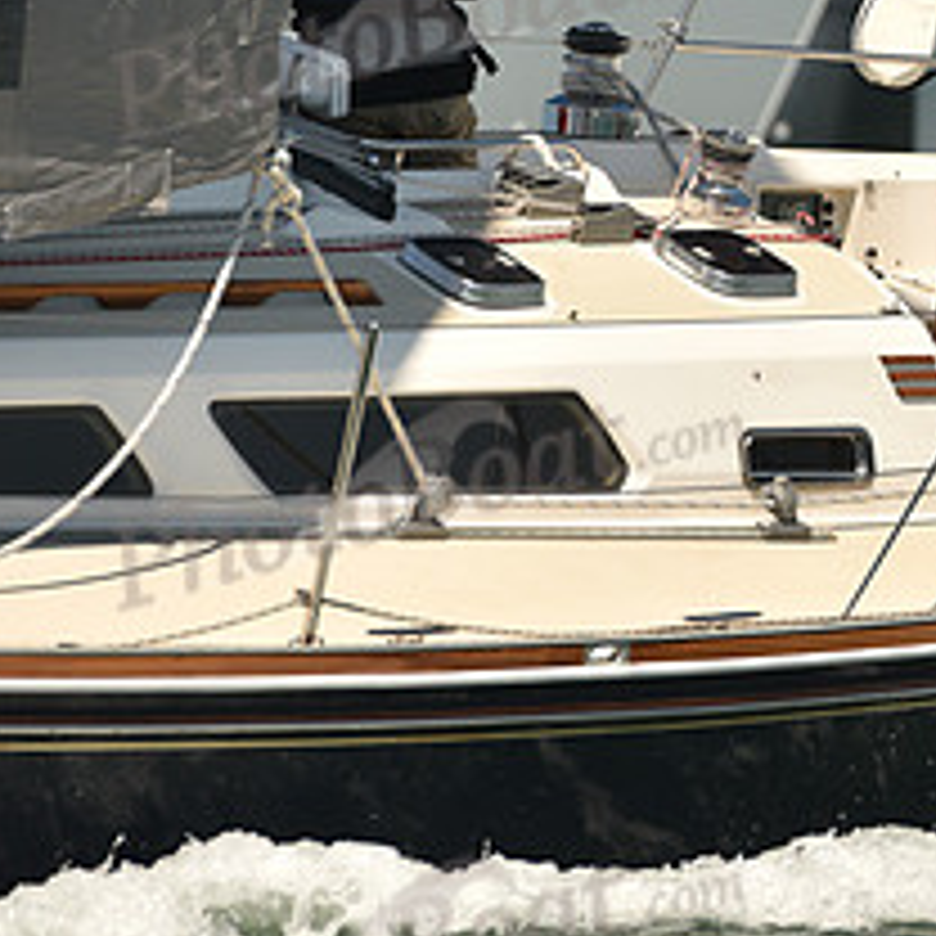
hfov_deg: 3.7
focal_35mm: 473
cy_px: 196
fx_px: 14470
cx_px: 981
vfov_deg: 3.7
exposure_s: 1/800
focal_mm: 200
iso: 250
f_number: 5.6
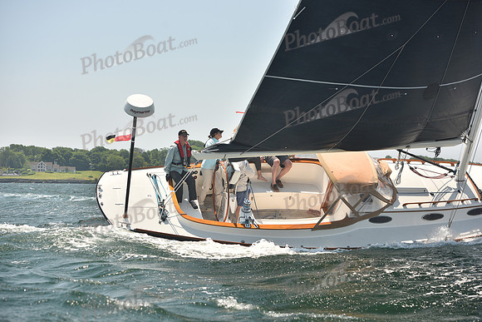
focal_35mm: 70
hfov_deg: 28.8
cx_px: 241
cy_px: 161
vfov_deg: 19.5
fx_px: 937
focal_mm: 70
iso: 250
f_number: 4.5
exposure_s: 1/640
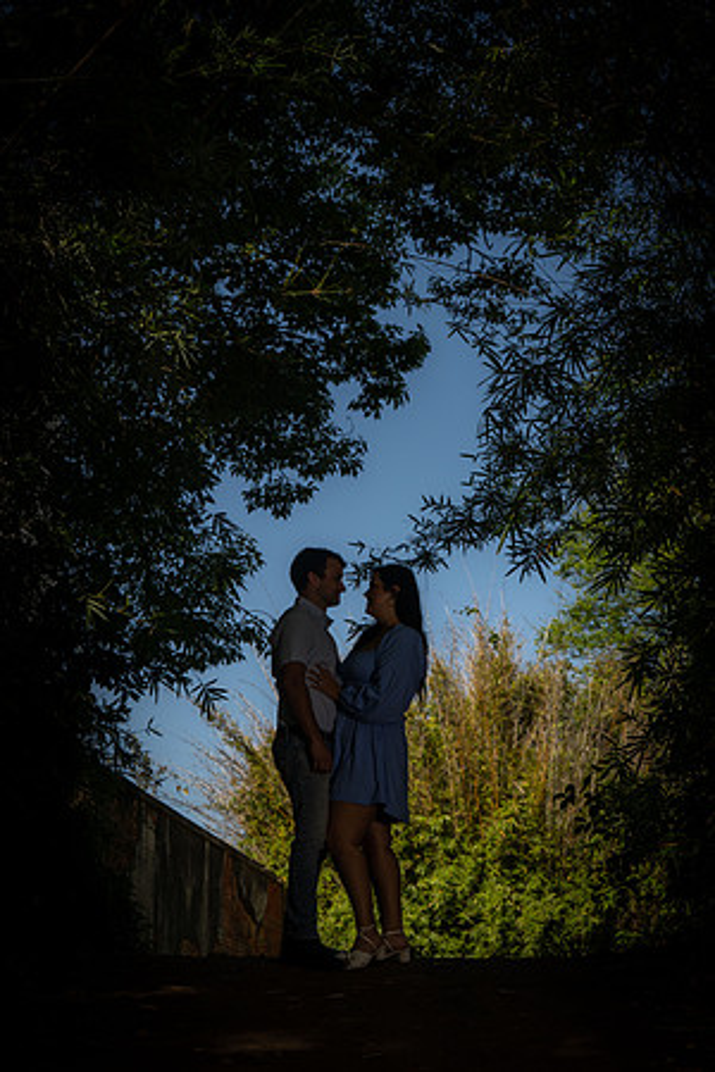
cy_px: 536
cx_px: 358
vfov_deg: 20.8
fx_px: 2919
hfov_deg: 14.0
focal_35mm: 98
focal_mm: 98
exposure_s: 1/125
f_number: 10
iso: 100
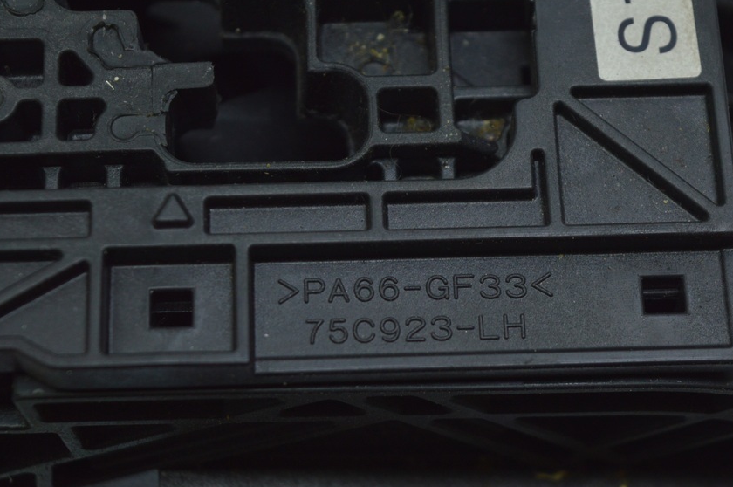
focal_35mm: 101
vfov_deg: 13.6
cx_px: 355
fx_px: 2046
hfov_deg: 20.3
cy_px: 247
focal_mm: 55
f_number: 5.6
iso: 400
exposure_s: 1/50
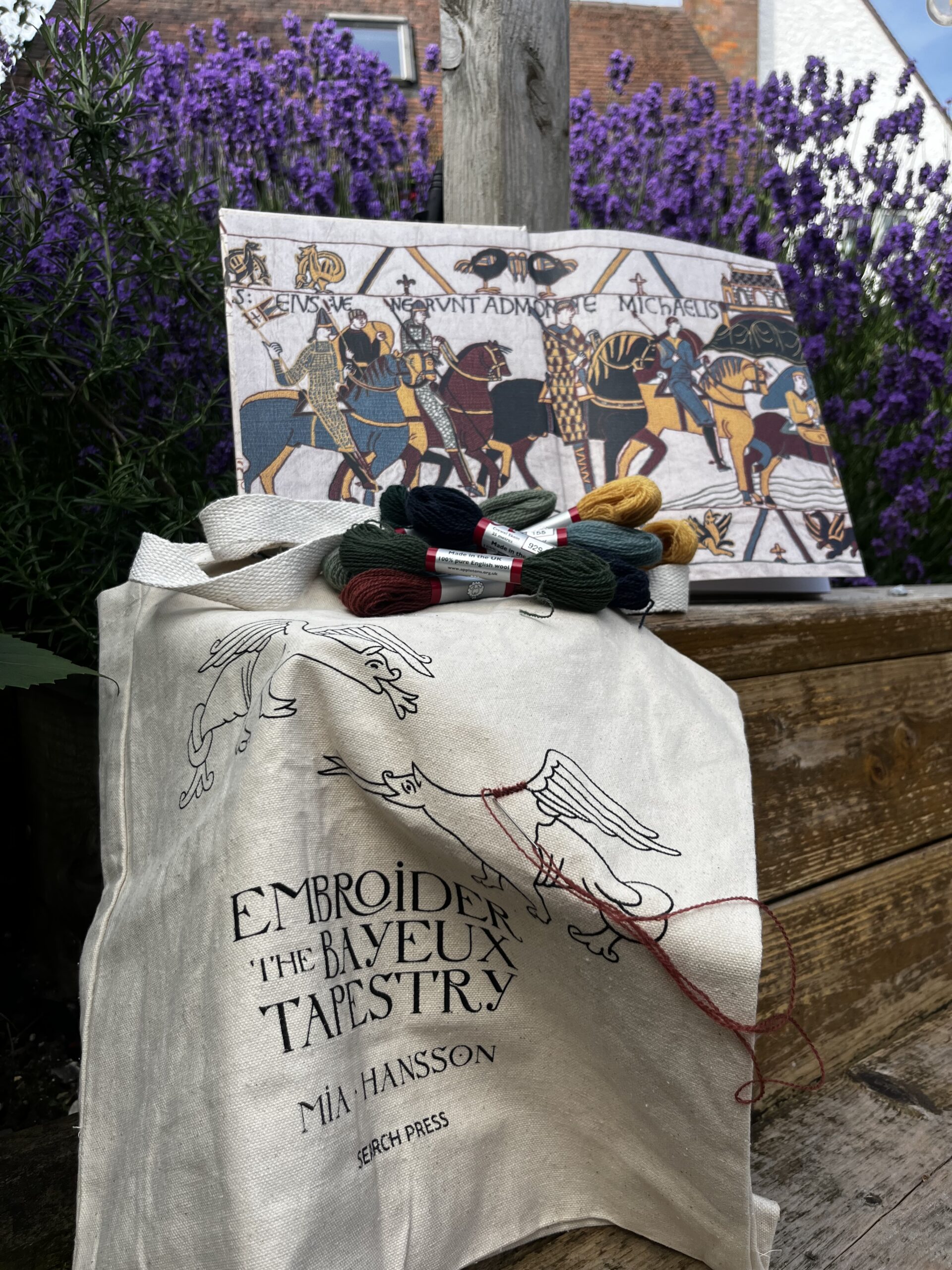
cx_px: 476
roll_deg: +0.8
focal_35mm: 26
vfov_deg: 67.3
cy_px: 635
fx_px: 953
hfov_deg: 53.1
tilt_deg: -6.0
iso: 50
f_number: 1.6
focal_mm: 5.1
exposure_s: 1/1441
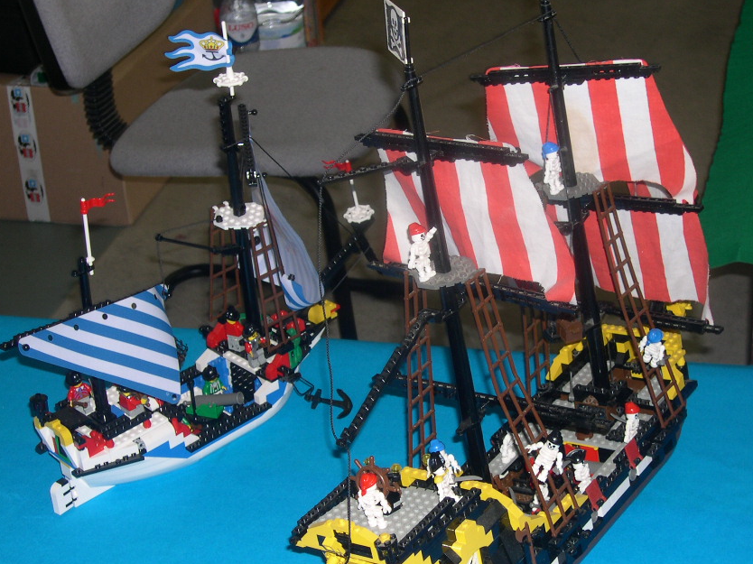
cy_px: 315
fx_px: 1522
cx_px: 442
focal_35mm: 70
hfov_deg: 27.7
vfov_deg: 21.0
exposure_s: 1/60
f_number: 3.4
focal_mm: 12.2
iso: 100
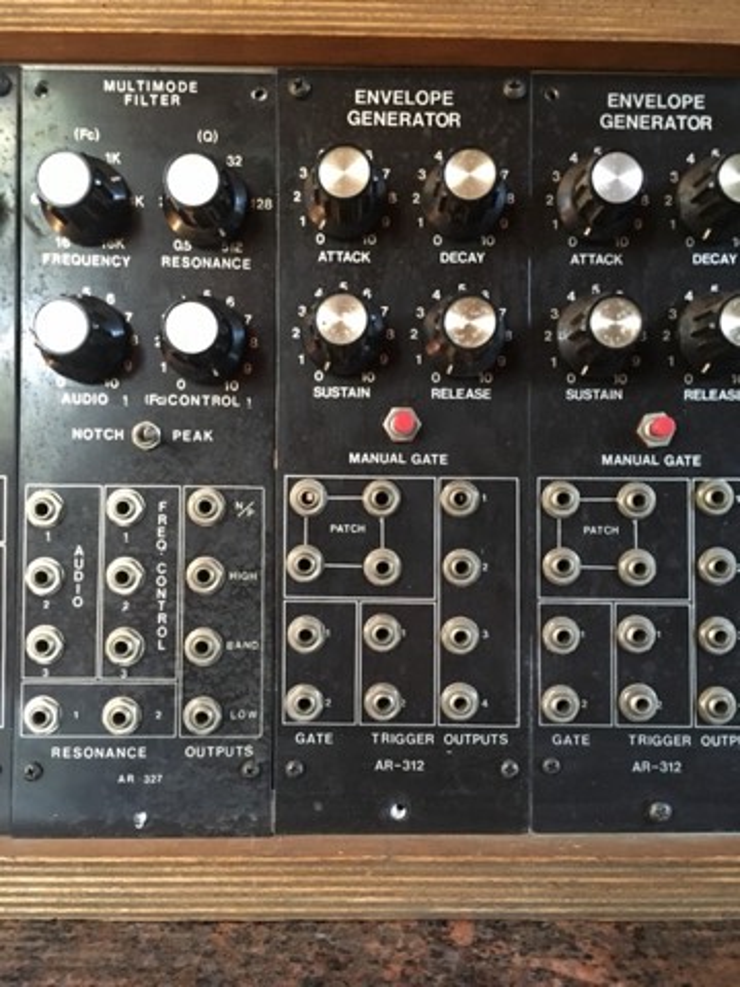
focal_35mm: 29
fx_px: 827
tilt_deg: -1.5
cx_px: 370
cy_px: 494
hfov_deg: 48.2
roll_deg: +1.1
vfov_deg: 61.7
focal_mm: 4.15
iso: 200
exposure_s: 1/15
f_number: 2.2
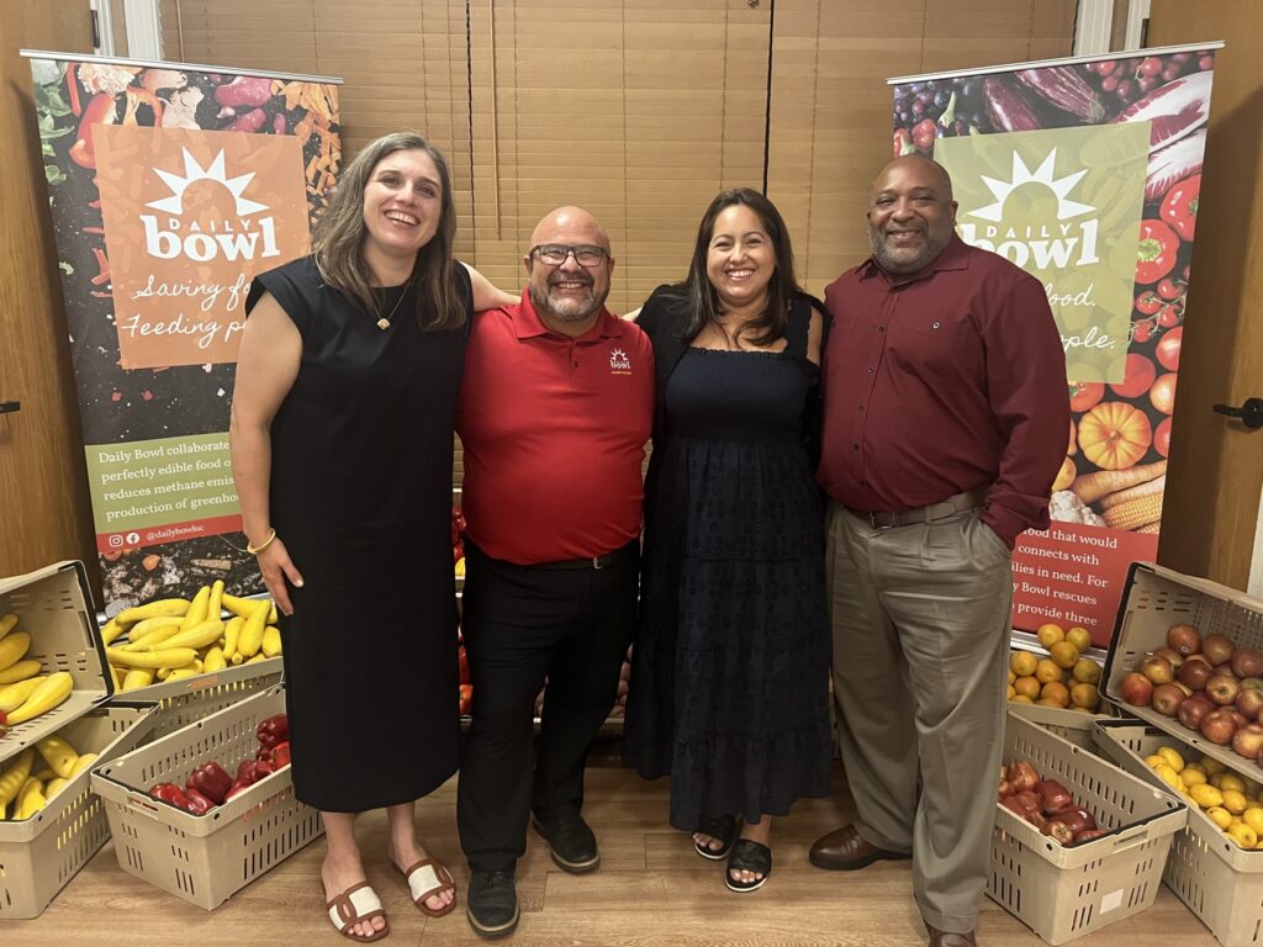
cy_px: 474
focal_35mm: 26
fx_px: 949
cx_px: 632
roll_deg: -0.3
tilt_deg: -12.2
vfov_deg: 53.1
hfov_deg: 67.3
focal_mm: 5.7
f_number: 1.5
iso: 640
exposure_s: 1/40
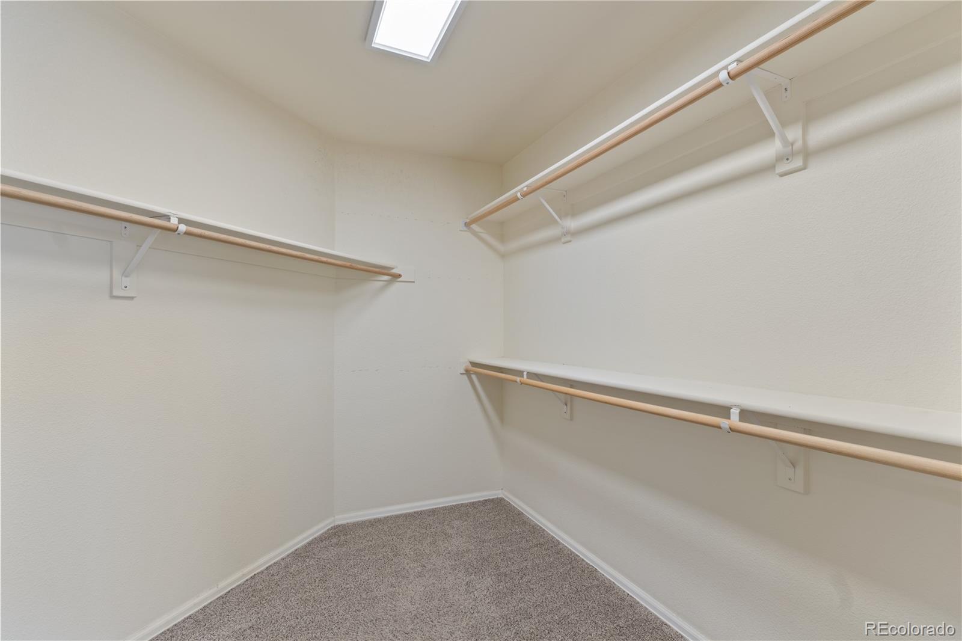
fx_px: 437
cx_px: 481
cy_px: 320
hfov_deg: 95.5
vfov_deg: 72.5
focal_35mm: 16
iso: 125
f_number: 9
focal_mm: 10.9
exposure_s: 1/1.67
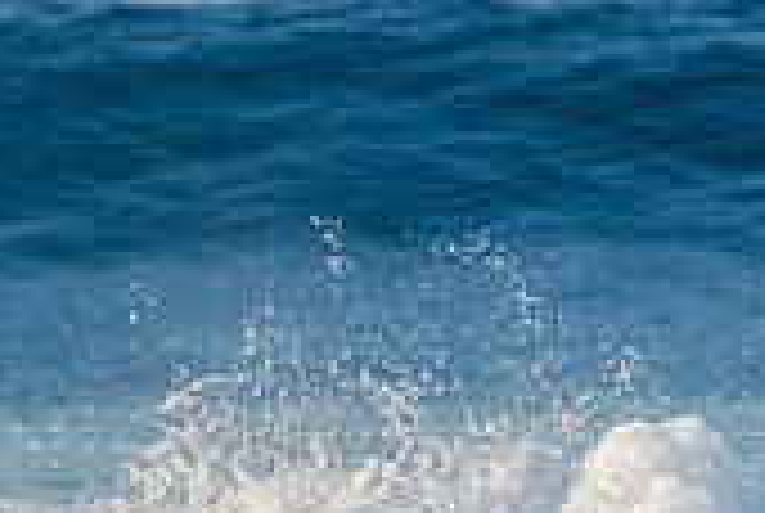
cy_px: 727
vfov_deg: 0.8
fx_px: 36230
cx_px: -76
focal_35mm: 1702
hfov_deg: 1.2
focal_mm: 500
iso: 320
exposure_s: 1/2000
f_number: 5.6
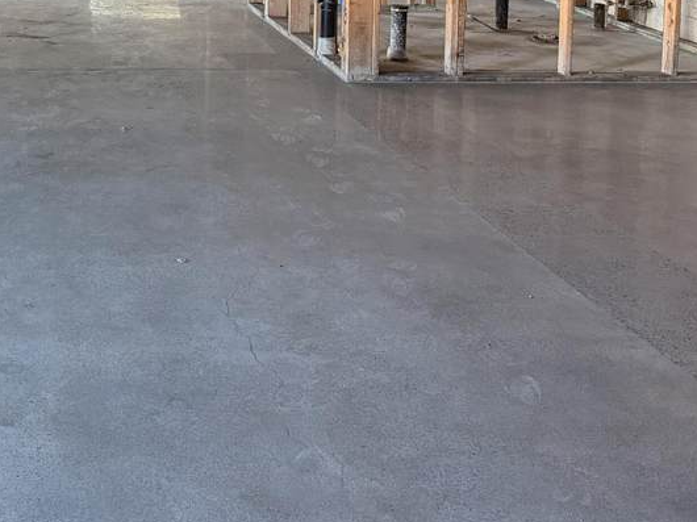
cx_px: 17
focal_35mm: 58
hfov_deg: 31.1
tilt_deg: -5.2
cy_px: -101
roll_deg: +0.3
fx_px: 1167
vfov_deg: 23.1
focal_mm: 6.76
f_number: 1.78
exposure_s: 1/60
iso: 320
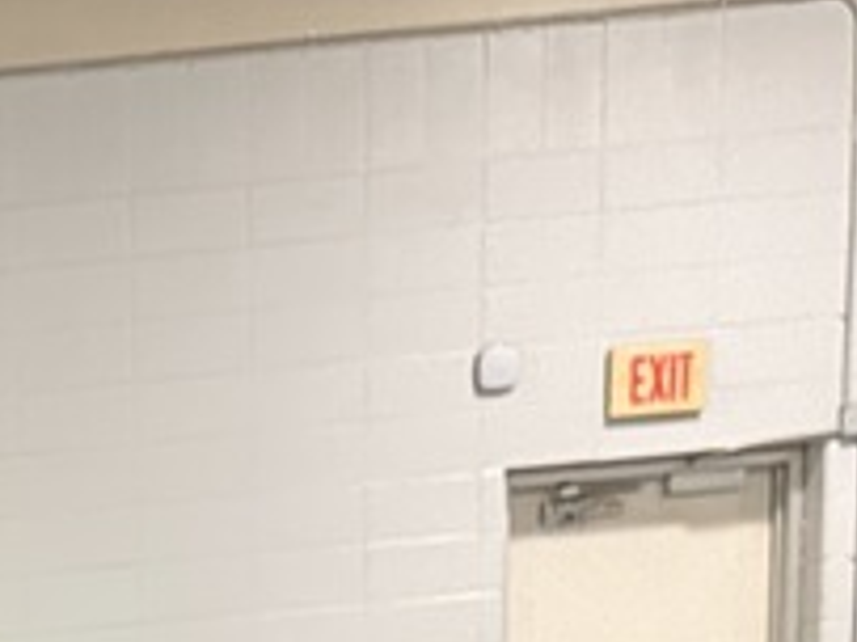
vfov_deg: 10.4
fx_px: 2994
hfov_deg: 14.8
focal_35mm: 121
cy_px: 1601
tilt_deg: -16.3
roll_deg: +4.6
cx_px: -545
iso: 500
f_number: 1.78
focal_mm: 6.76
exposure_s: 1/60
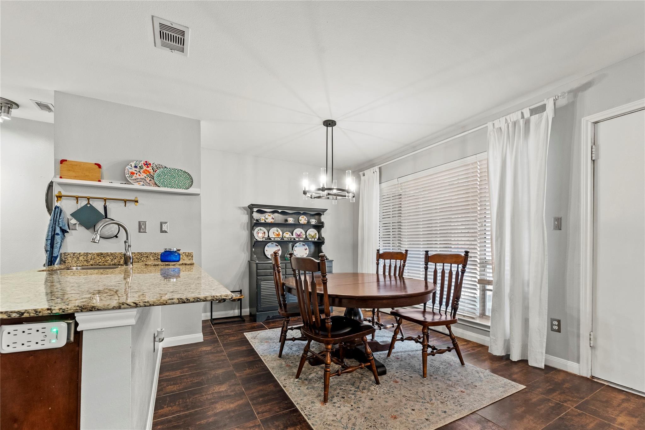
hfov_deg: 104.2
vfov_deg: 81.2
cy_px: 215
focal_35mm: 14
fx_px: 251
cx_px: 322
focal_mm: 14
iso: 800
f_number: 8
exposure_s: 1/2.5
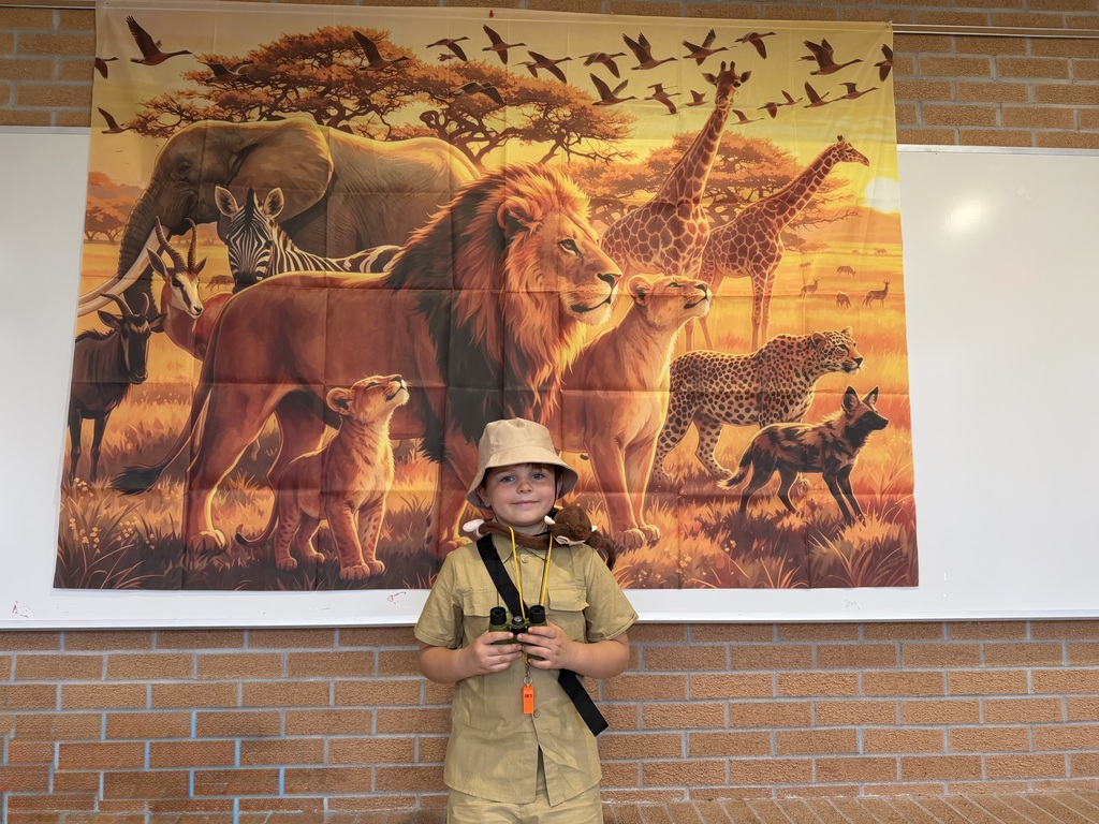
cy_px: 412
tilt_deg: +5.7
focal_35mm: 24
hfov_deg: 71.6
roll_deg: -0.2
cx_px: 550
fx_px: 762
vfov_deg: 56.8
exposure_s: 1/60
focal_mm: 6.76
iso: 200
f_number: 1.78
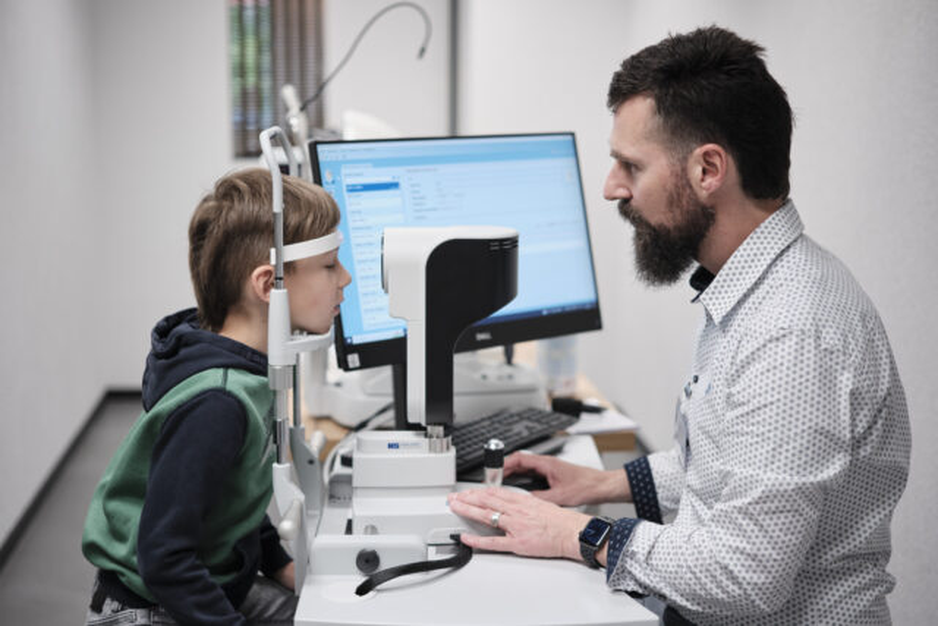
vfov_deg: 27.0
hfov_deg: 39.6
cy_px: 313
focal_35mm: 50
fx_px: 1303
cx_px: 469
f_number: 1.4
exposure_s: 1/210
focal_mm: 33
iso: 250
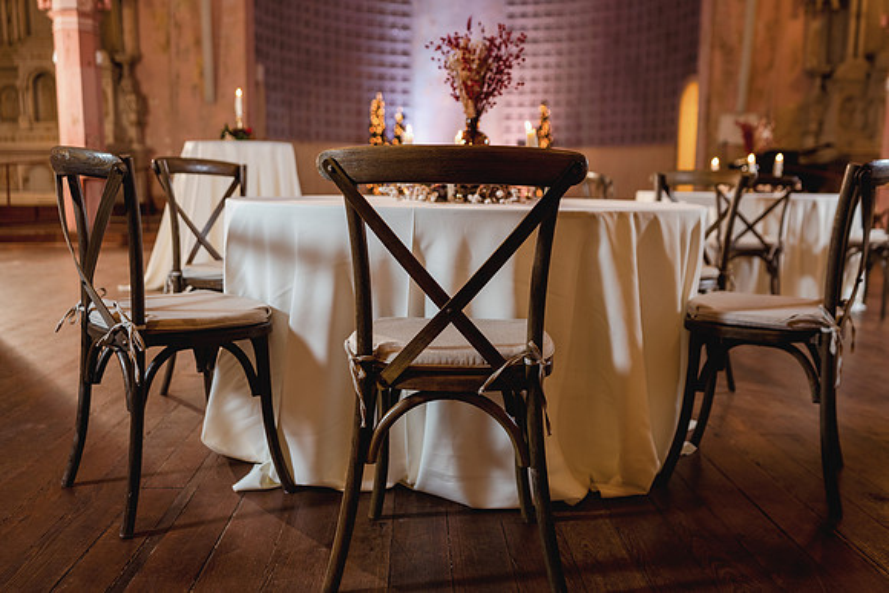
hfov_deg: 54.4
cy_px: 296
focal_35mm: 35
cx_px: 444
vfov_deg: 37.9
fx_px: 864
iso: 400
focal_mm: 35
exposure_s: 1/60
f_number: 2.5
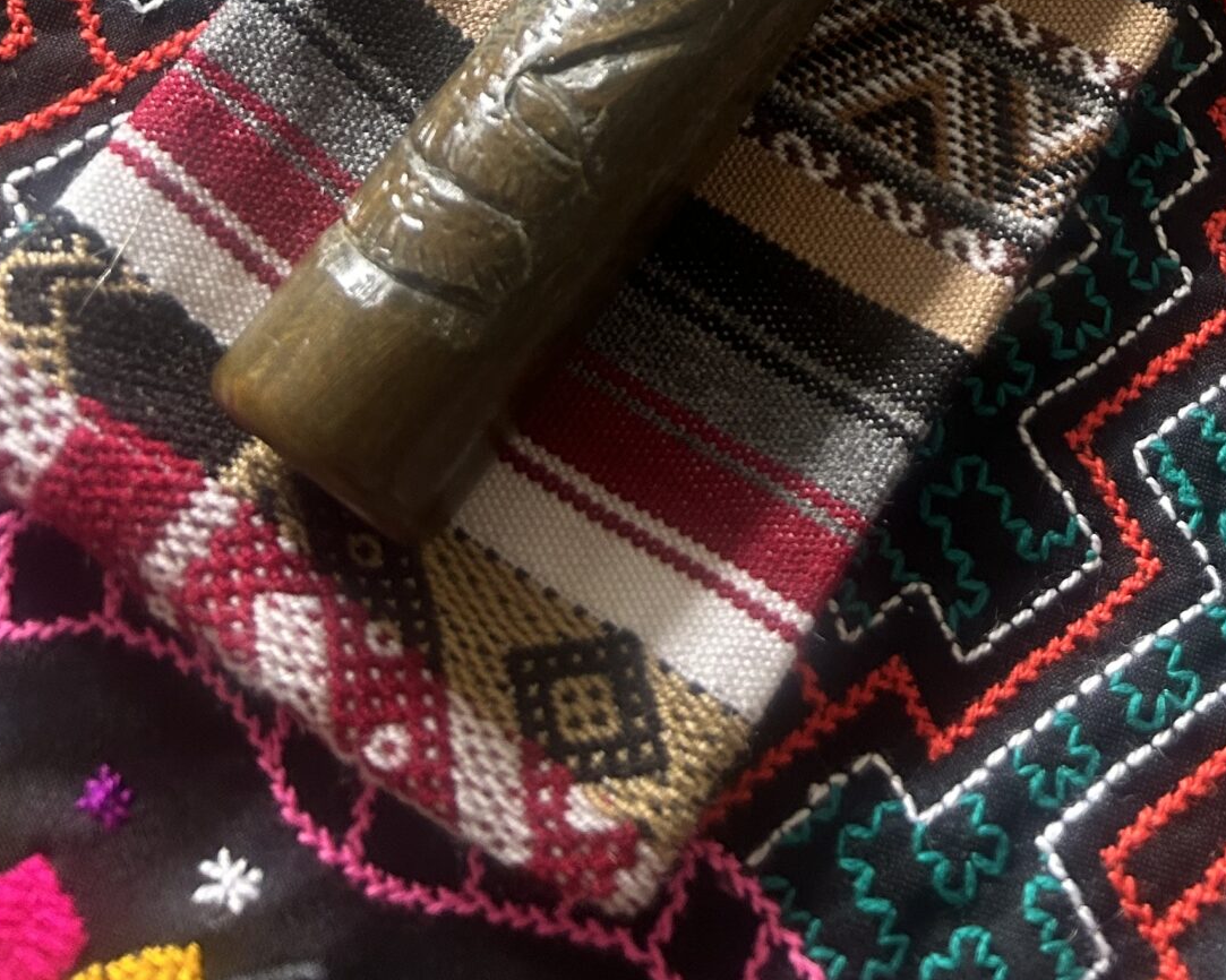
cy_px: -450
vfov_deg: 21.6
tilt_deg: -58.4
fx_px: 2177
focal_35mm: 60
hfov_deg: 30.4
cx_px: 1052
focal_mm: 5.7
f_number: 1.5
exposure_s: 1/79
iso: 125
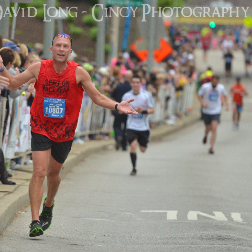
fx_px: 3179
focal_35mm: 386
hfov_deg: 4.5
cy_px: 126
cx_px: 65
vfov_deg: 4.5
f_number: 3.2
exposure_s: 1/1000
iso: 800
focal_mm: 200
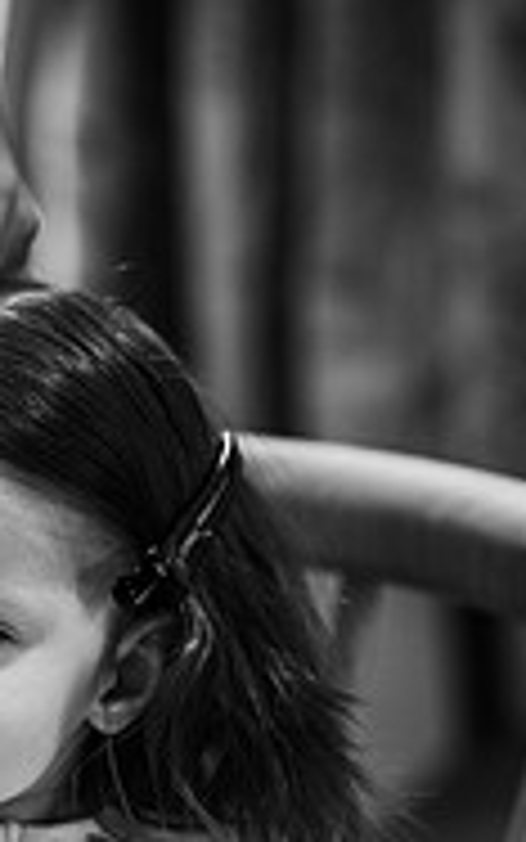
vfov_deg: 10.0
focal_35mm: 208
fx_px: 4767
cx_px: 79
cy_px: 865
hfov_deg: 6.3
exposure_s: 1/200
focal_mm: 85
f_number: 2.2
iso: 500
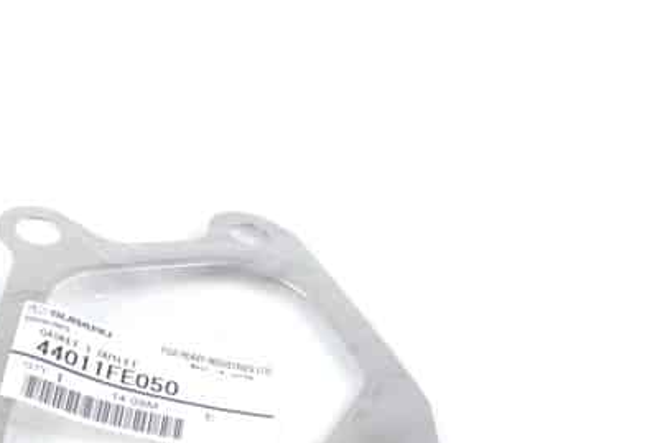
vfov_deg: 12.0
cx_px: -155
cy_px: 337
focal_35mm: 114
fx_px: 2105
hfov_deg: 17.1
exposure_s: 1/320
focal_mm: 45
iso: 200
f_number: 16
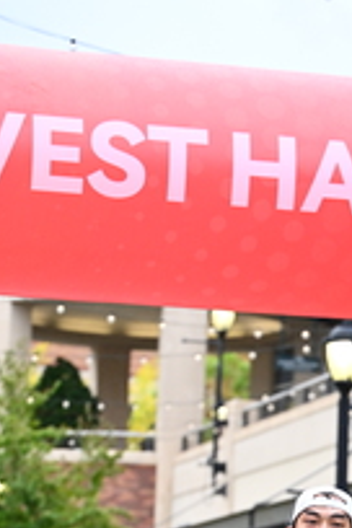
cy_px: 668
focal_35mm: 189
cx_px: 356
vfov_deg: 10.7
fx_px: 2772
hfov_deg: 7.2
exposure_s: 1/2000
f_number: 2.8
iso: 1250
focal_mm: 70
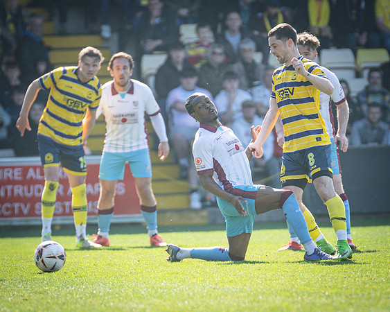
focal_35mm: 658
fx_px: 7593
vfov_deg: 2.4
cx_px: 233
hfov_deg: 2.9
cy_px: 156
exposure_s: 1/1000
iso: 400
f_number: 4
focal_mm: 330
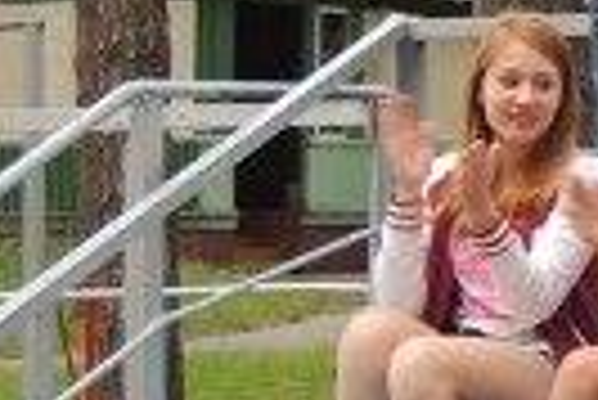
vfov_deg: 6.9
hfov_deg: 9.2
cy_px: 45
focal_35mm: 200
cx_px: 1425
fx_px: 3326
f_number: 3.3
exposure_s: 1/50
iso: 220
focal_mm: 7.1
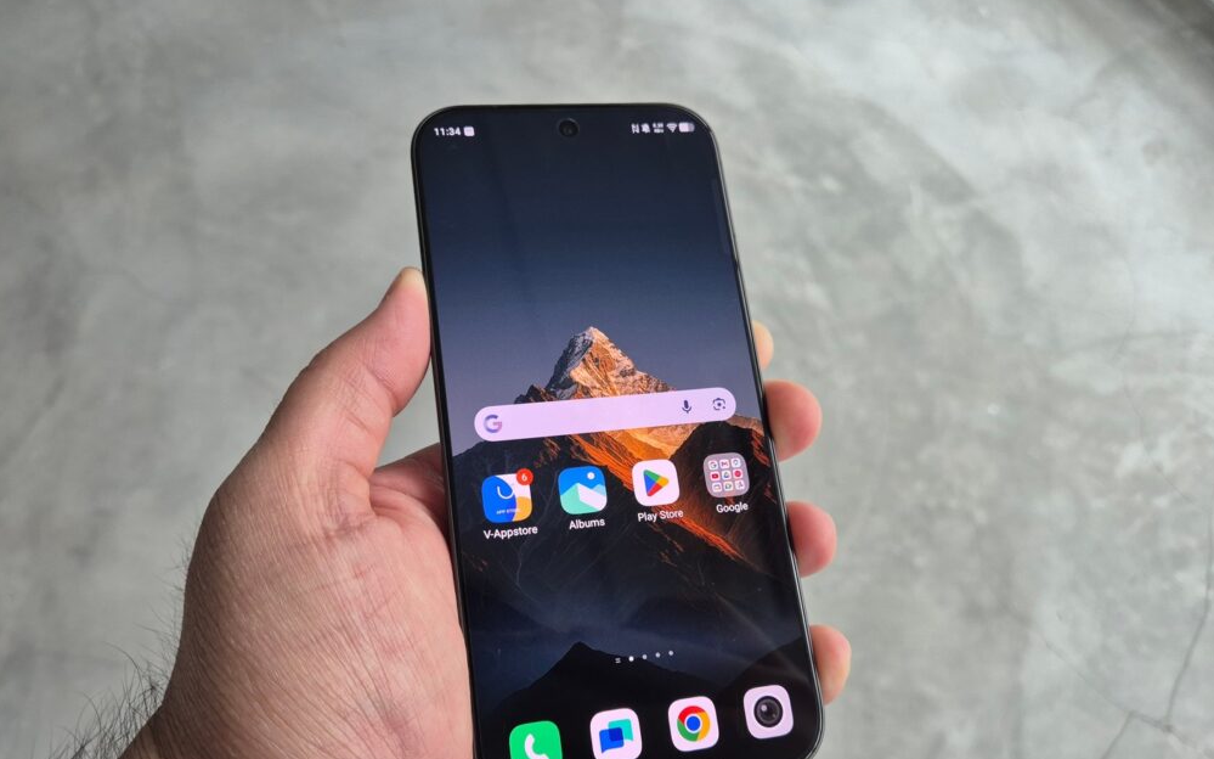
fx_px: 827
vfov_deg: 49.0
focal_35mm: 25
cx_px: 599
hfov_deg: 72.6
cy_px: 456
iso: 160
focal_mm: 5.4
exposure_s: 1/180
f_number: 1.8
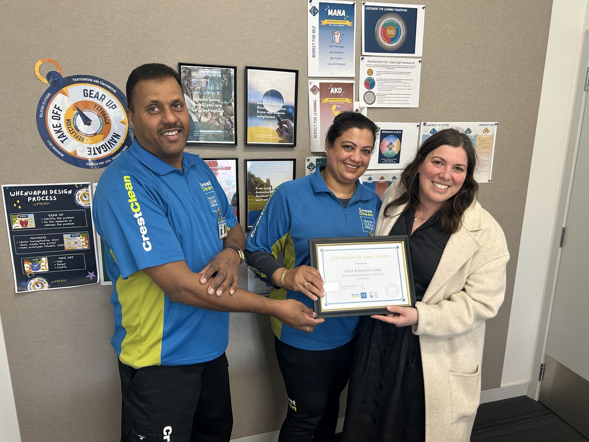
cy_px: 221
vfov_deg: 53.1
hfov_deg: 67.3
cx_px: 294
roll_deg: -1.3
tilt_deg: -13.9
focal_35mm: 26
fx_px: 442
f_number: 1.5
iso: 125
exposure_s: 1/100
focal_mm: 5.7
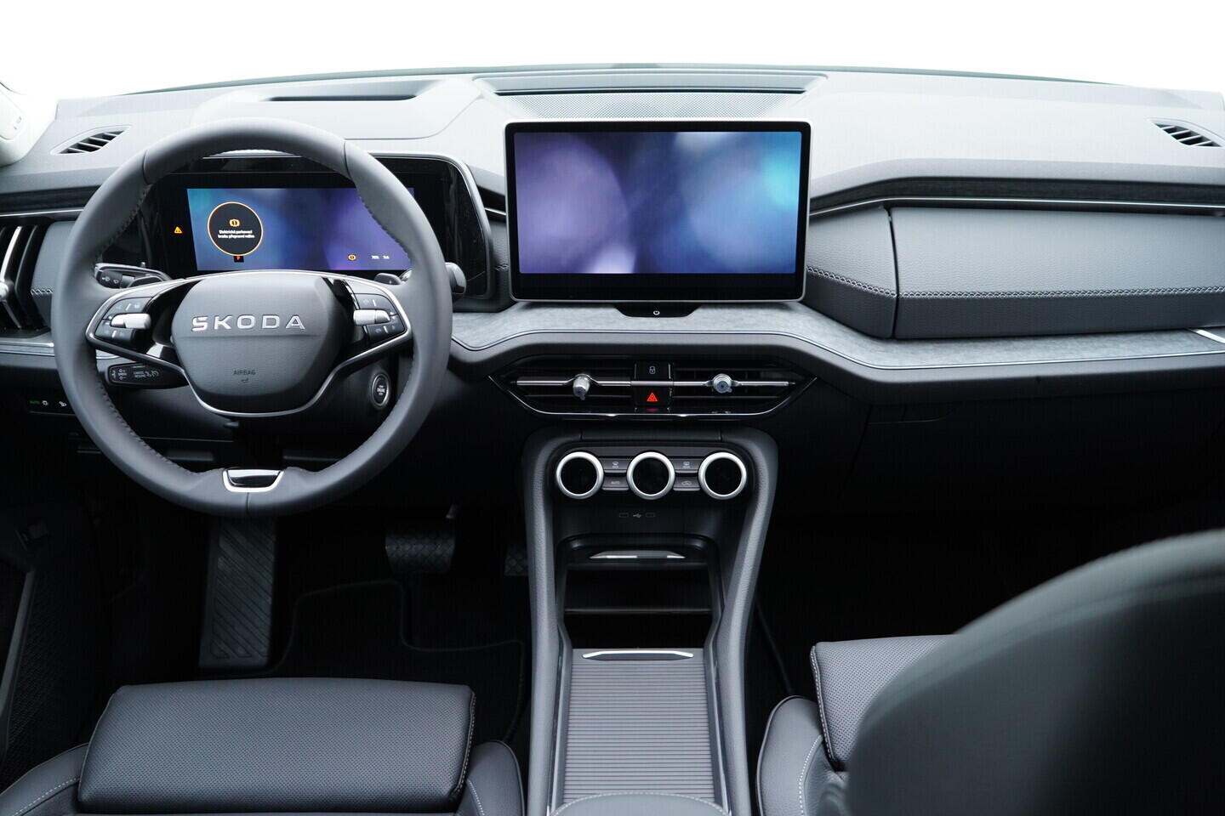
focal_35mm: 36
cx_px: 612
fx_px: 1225
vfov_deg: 36.9
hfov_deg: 53.1
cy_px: 408
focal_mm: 24
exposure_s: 1/40
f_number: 2.8
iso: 500
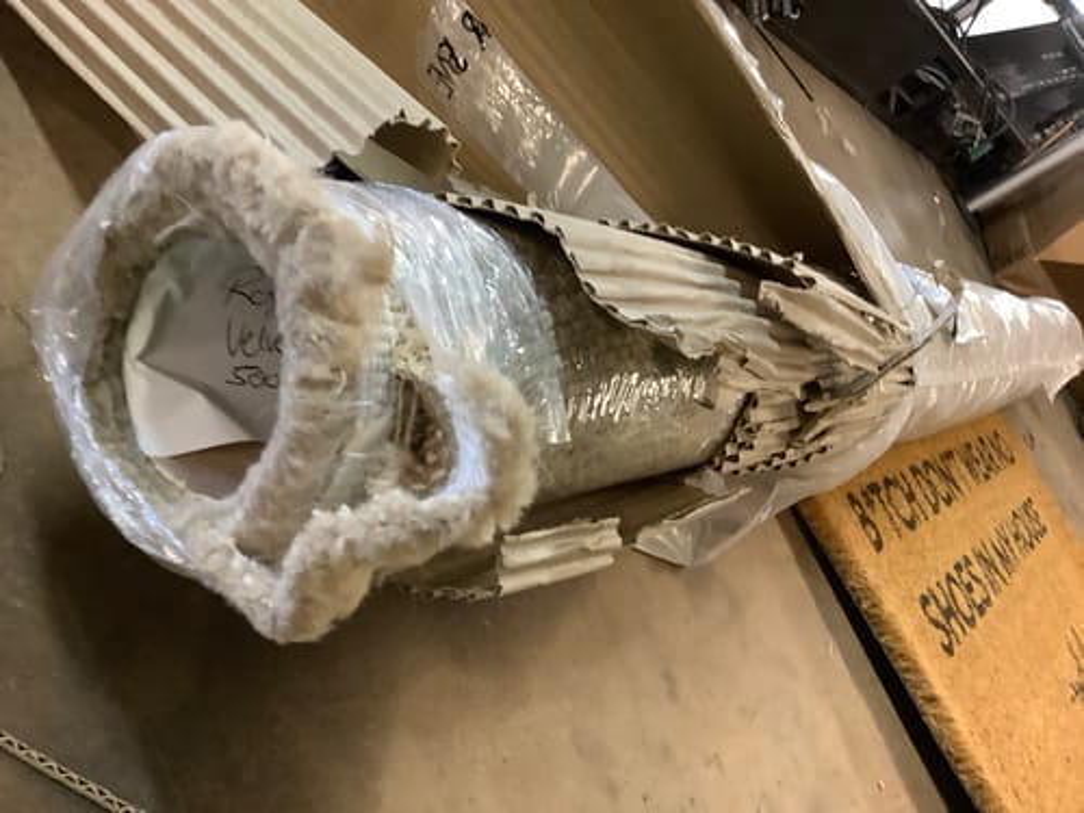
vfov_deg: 45.4
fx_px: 971
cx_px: 542
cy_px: 406
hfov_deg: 58.4
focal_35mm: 31
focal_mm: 3.3
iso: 320
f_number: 2.4
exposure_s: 1/33
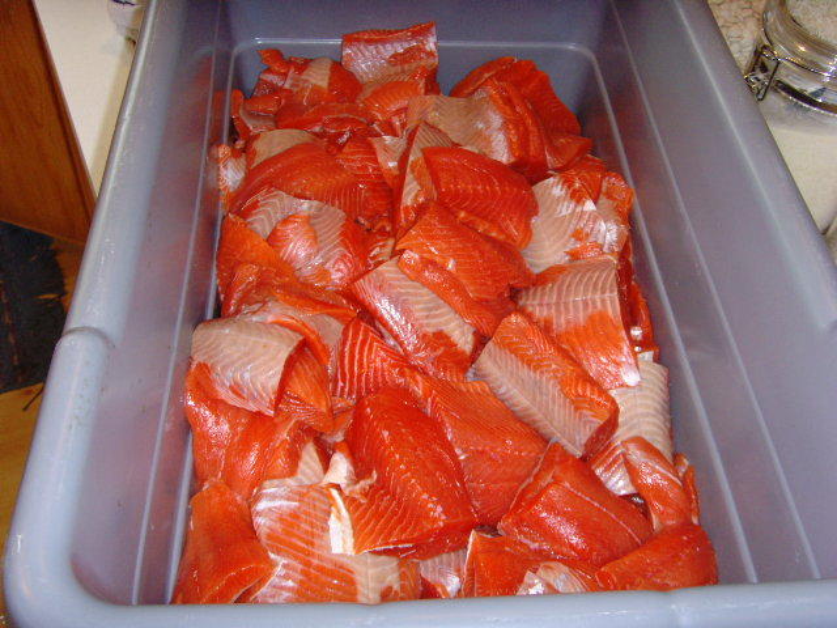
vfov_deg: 36.8
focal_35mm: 39
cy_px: 314
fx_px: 943
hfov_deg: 47.9
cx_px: 418
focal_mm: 6.6
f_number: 3.5
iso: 200
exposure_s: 1/45
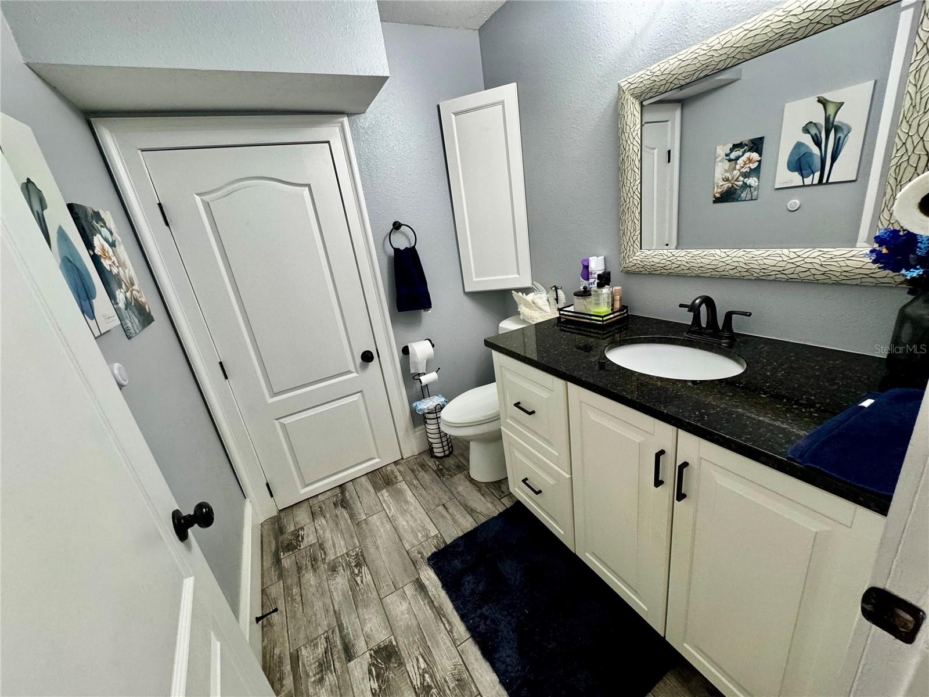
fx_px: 376
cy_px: 348
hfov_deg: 102.1
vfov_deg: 85.7
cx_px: 464
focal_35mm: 14
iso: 200
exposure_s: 1/60
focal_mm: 2.22
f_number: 2.2
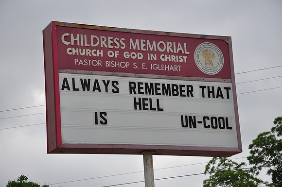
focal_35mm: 105
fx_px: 821
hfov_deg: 19.5
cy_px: 94
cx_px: 141
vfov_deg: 13.0
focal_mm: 70
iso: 200
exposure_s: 1/200
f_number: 7.1
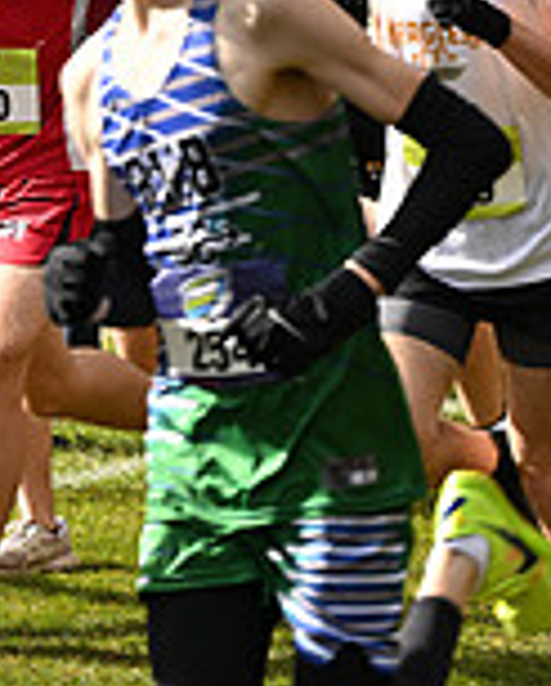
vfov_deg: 5.5
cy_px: 96
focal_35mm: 352
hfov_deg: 4.3
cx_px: 1290
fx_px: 7154
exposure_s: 1/400
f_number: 5.6
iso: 125
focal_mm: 99
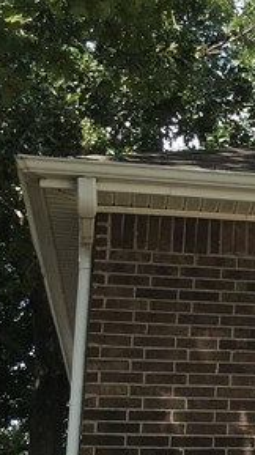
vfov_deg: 19.1
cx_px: 636
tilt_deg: +13.6
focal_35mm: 112
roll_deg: +2.3
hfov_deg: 9.5
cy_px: 290
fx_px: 1350
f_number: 2.2
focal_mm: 4.15
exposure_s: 1/466
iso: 25
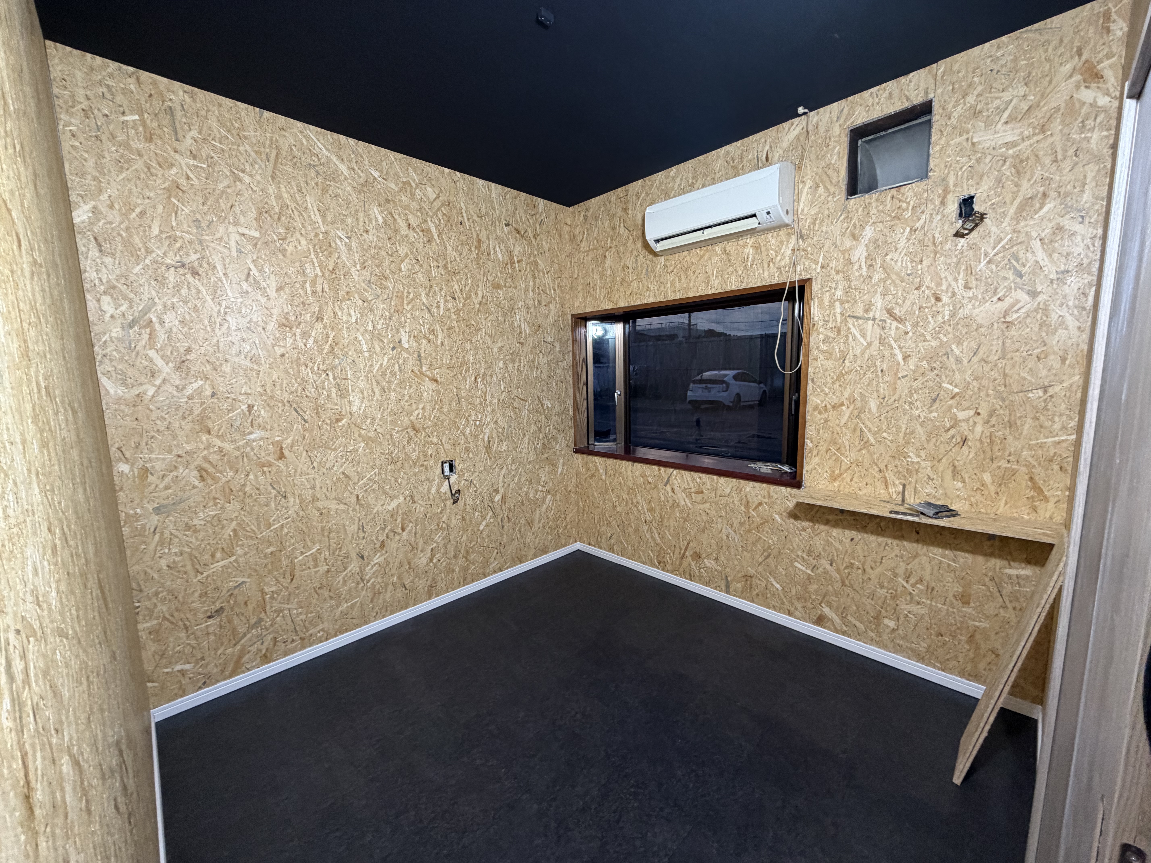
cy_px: 432
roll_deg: +1.3
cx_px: 576
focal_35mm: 14
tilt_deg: -7.1
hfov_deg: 102.1
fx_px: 466
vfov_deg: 85.7
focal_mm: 2.22
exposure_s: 1/50
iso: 200
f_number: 2.2
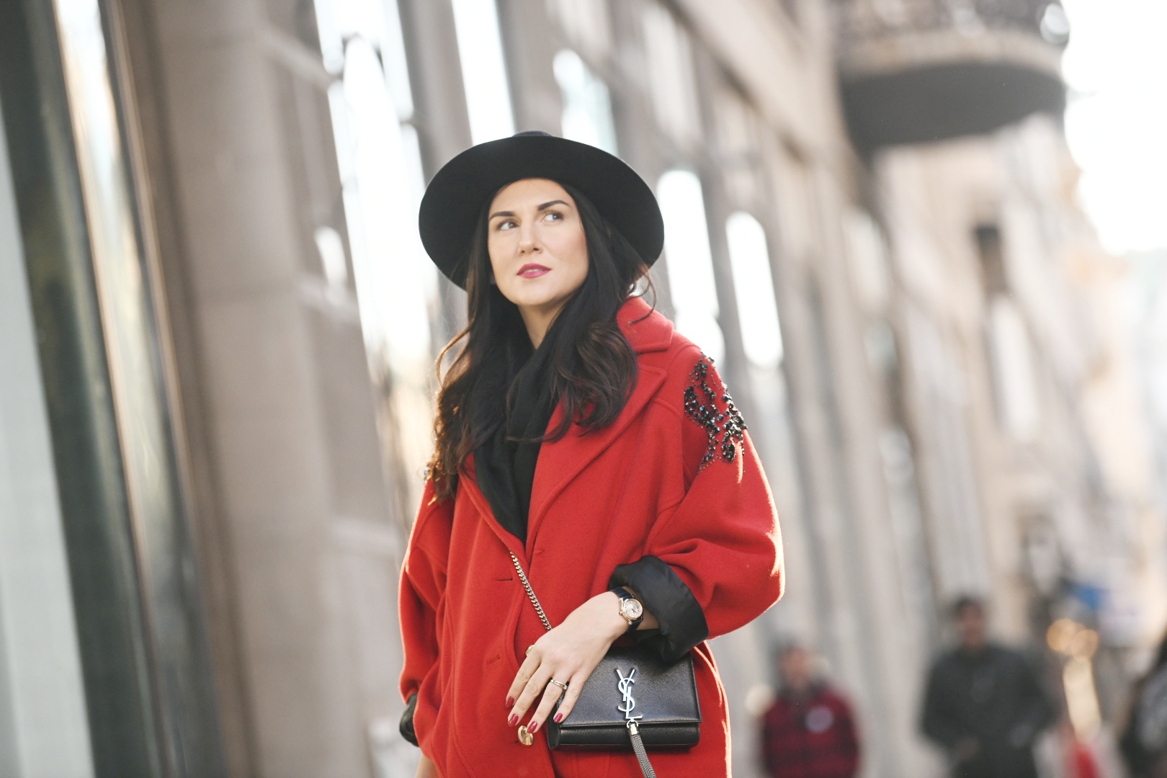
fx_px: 5186
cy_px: 389
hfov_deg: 12.8
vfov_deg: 8.6
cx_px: 584
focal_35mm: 160
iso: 1250
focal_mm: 160
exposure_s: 1/1250
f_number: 3.2
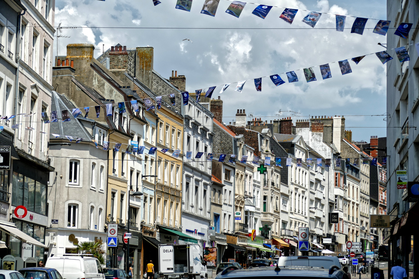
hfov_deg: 21.7
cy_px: 140
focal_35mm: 94
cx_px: 210
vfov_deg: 14.6
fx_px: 1094
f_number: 4
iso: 125
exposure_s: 1/2000
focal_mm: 34.4
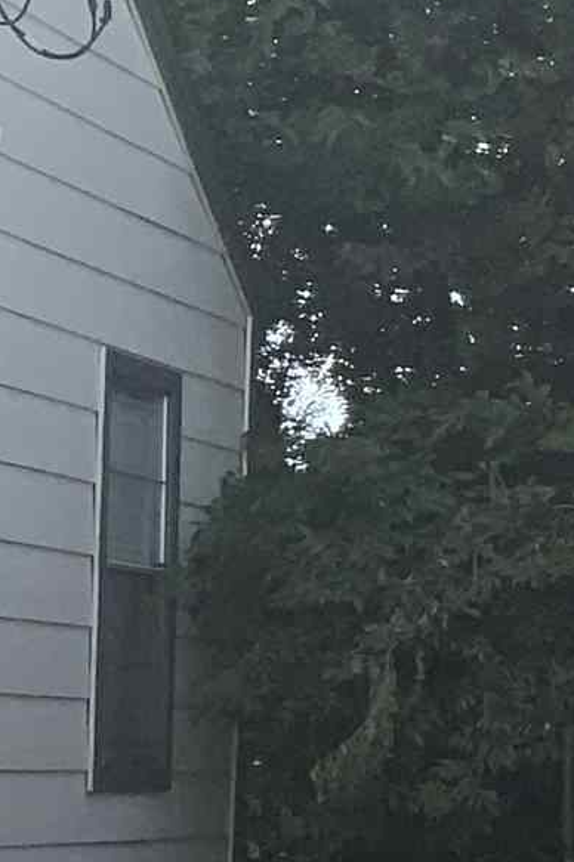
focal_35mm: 159
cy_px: 591
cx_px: 2247
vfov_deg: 12.9
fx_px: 3807
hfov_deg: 6.8
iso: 16
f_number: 1.8
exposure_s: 1/1098
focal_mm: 3
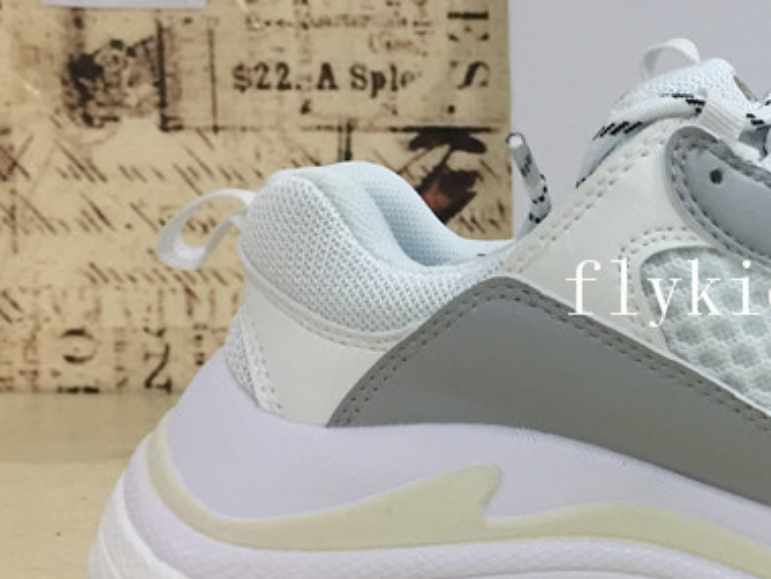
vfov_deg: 24.0
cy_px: 297
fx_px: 1359
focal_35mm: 61
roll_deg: -2.1
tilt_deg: -7.0
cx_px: 753
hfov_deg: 29.8
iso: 125
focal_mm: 4.15
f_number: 2.2
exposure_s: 1/33
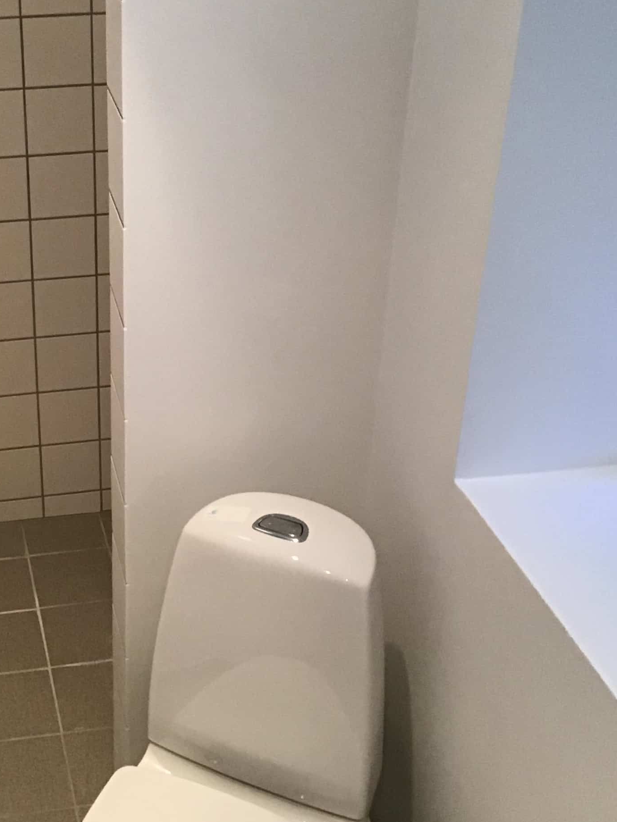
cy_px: 378
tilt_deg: -28.6
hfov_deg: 26.1
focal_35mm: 55
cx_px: 127
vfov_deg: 34.9
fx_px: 1307
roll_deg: +1.6
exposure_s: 1/33
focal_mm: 3.3
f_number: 2.4
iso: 160
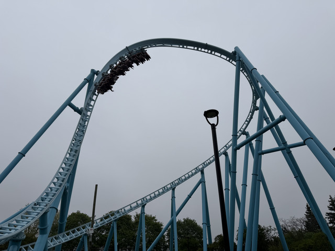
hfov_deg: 71.6
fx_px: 232
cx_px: 168
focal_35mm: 24
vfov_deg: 56.8
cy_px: 126
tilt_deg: +30.1
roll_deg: -0.4
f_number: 1.78
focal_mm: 6.76
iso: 80
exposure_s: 1/5714
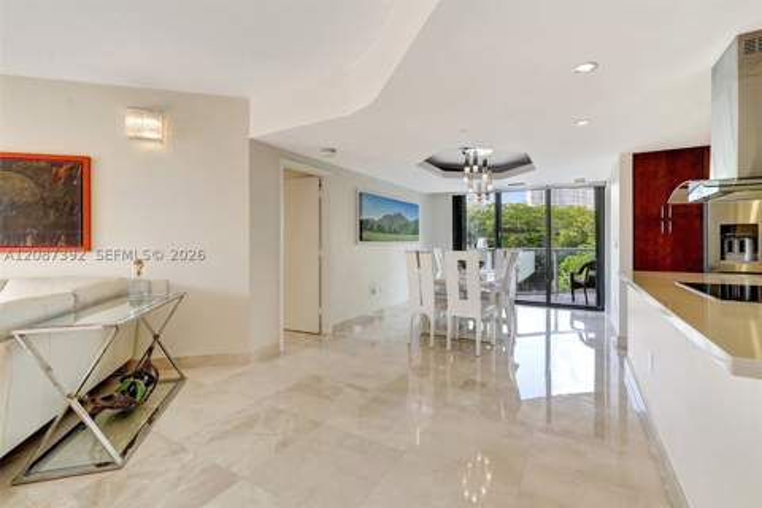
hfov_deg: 95.0
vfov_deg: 72.1
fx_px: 349
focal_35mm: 16
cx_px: 381
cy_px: 254
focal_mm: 16.5
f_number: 13
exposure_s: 1/15
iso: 640
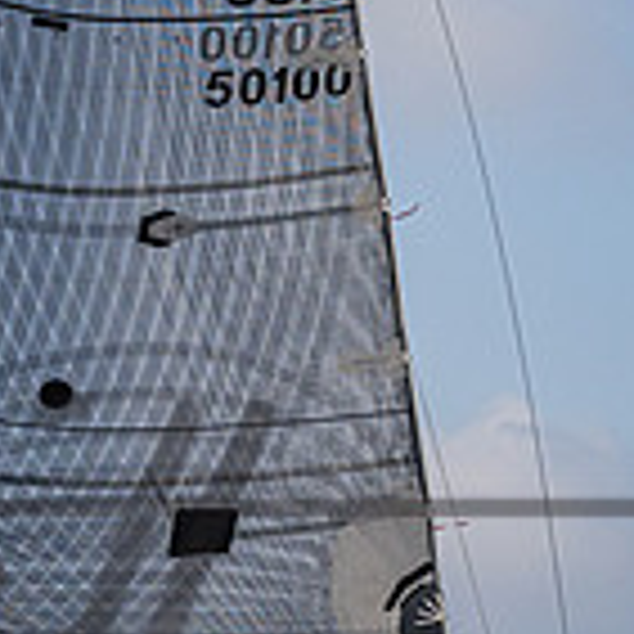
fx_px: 5843
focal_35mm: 282
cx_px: -340
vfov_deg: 6.2
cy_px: 330
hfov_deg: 6.1
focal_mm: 60
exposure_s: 1/6400
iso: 320
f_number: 4
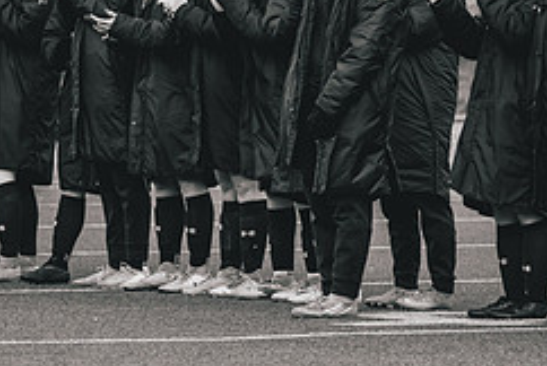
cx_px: 305
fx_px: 6785
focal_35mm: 446
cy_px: 42
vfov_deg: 3.1
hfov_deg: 4.6
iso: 800
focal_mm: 186
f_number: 6.3
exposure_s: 1/1000
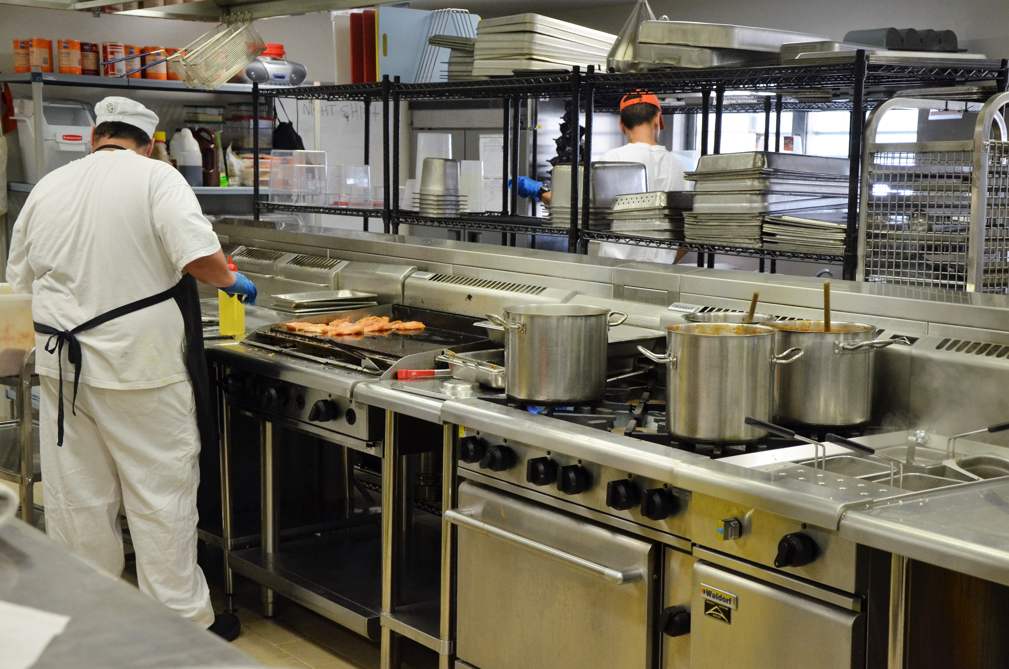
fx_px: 1469
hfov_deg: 37.9
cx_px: 504
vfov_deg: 25.6
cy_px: 334
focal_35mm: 52
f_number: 4.5
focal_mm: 35
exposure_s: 1/250
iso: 1600
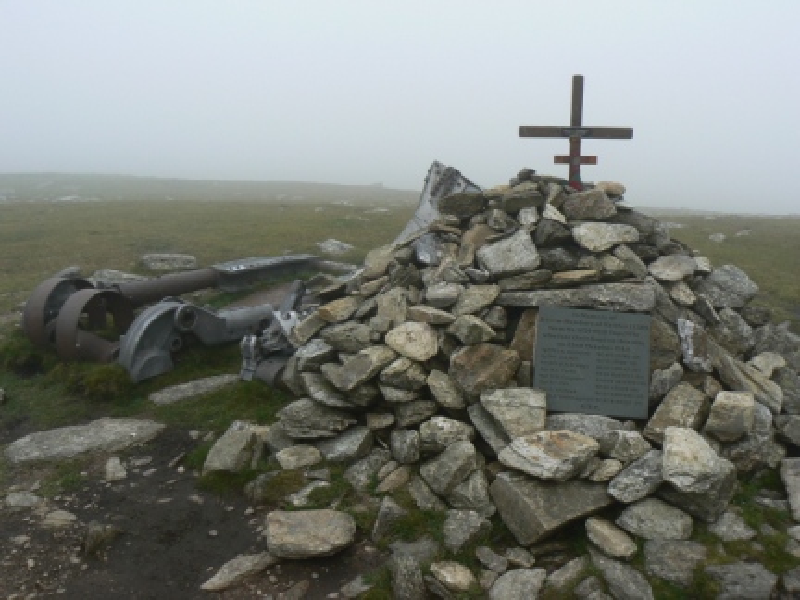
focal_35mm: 36
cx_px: 400
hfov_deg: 51.4
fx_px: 832
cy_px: 300
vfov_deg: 39.7
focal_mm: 6
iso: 80
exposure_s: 1/320
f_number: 5.6
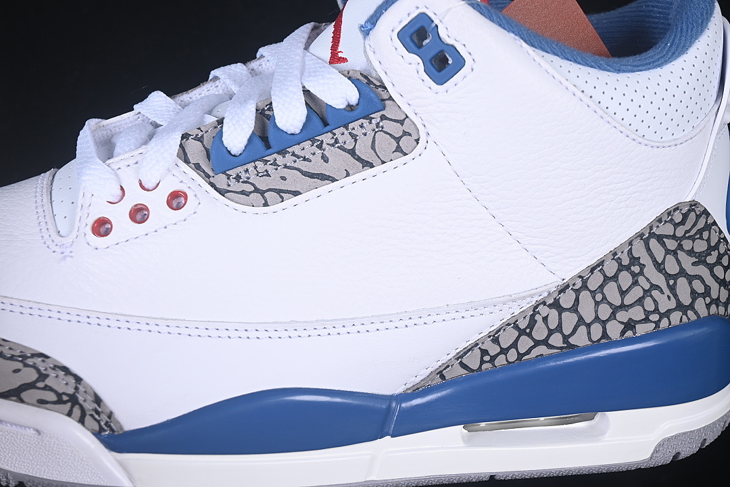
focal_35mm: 75
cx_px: 365
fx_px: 1521
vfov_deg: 18.2
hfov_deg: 27.0
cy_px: 244
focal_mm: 50
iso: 160
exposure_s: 1/80
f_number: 7.1
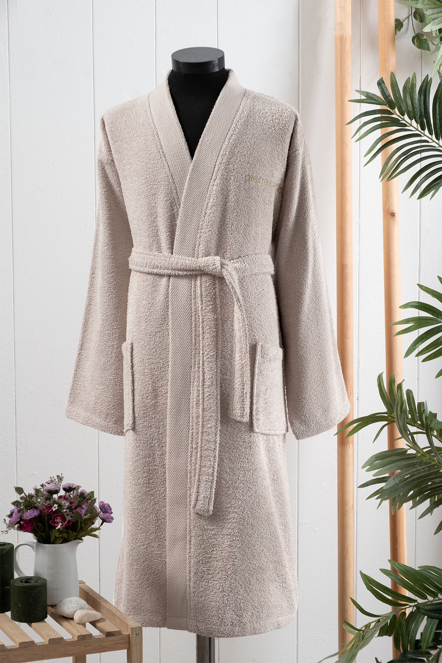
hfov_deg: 19.7
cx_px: 221
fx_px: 1271
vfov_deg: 29.2
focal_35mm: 69
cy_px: 332
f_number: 9
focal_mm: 46.3
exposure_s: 1.3
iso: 160
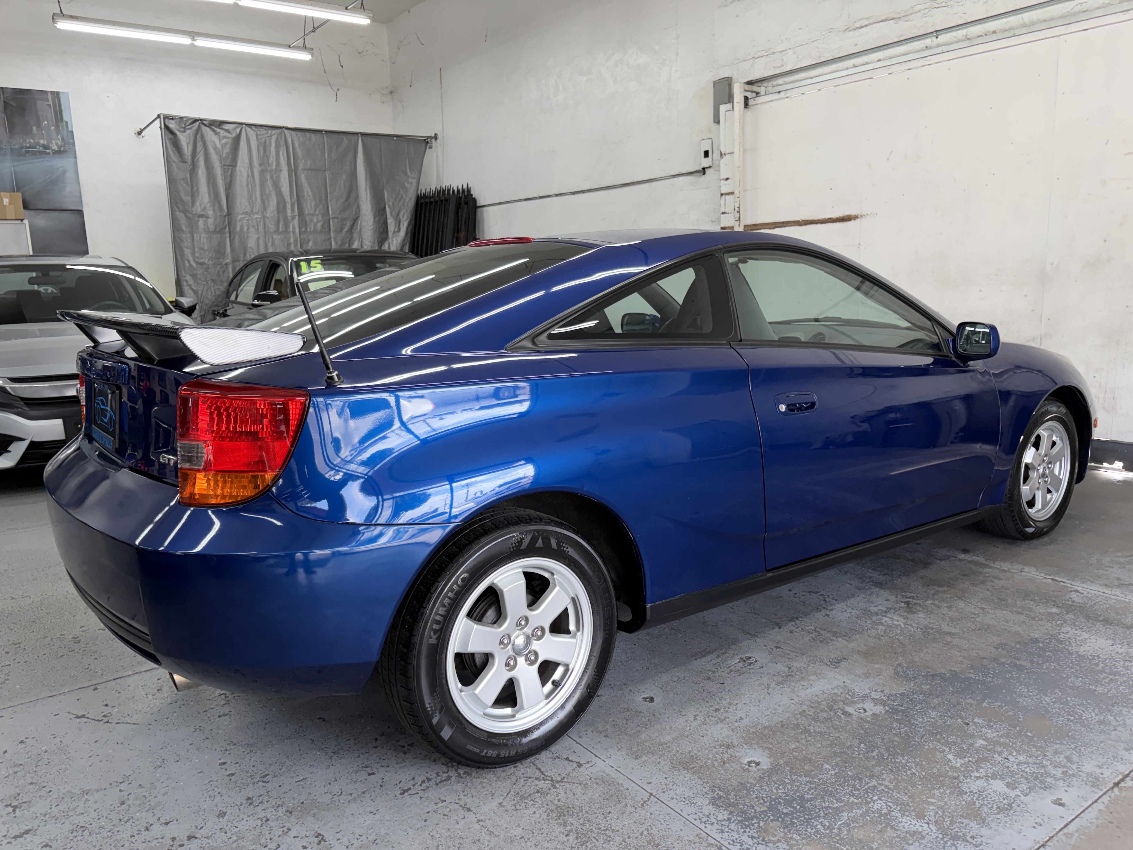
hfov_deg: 67.3
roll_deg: +1.4
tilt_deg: -9.5
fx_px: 851
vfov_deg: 53.1
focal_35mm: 26
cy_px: 425
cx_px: 566
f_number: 1.6
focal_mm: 5.96
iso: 100
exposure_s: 1/120
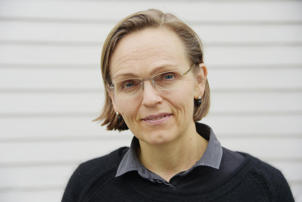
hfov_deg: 32.4
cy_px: 101
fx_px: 520
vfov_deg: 21.9
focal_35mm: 62
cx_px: 151
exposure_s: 1/200
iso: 100
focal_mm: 62
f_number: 4
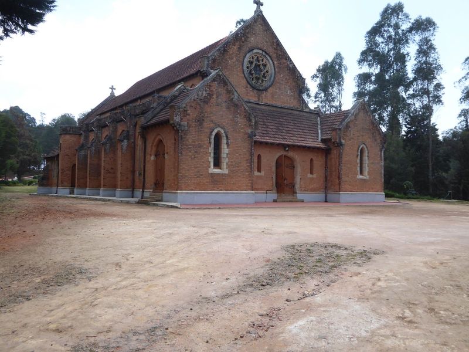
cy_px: 176
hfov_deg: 56.8
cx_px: 234
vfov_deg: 44.2
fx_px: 434
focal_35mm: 32
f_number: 3.5
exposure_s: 1/400
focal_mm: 5.4
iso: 80
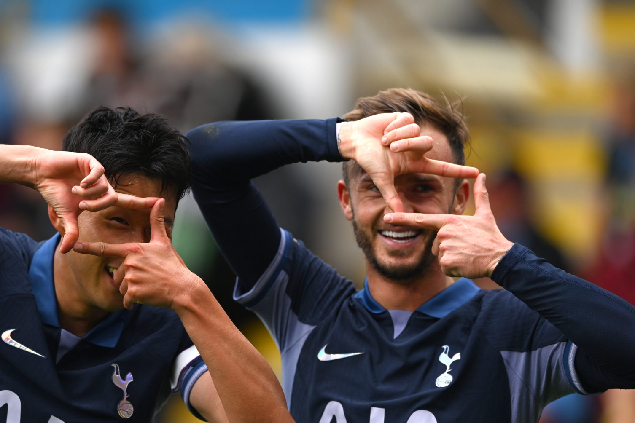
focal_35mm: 510
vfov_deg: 2.7
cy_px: 268
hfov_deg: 4.0
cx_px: 247
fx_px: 8995
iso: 400
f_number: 2.8
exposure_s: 1/1600
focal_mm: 400
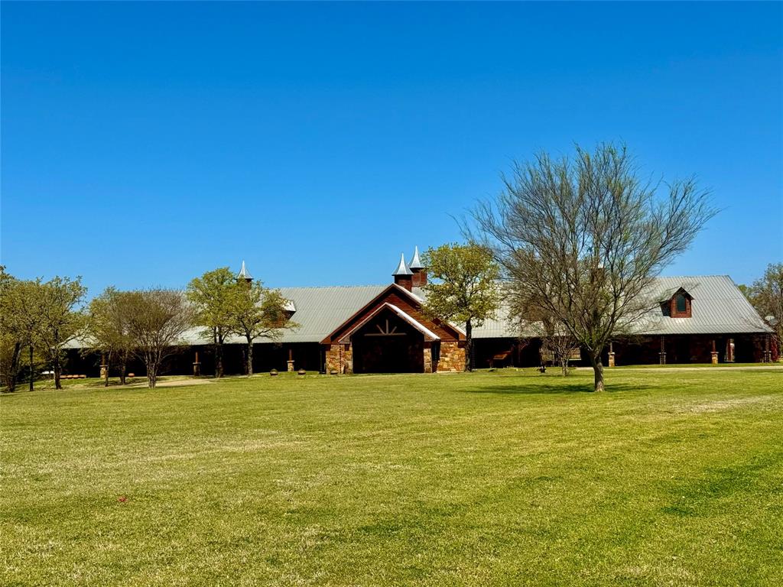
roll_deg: +1.4
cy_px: 294
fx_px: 1086
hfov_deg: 39.7
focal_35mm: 48
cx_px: 392
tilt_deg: +3.2
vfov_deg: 30.3
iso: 80
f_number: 1.78
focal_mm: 6.76
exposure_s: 1/7143
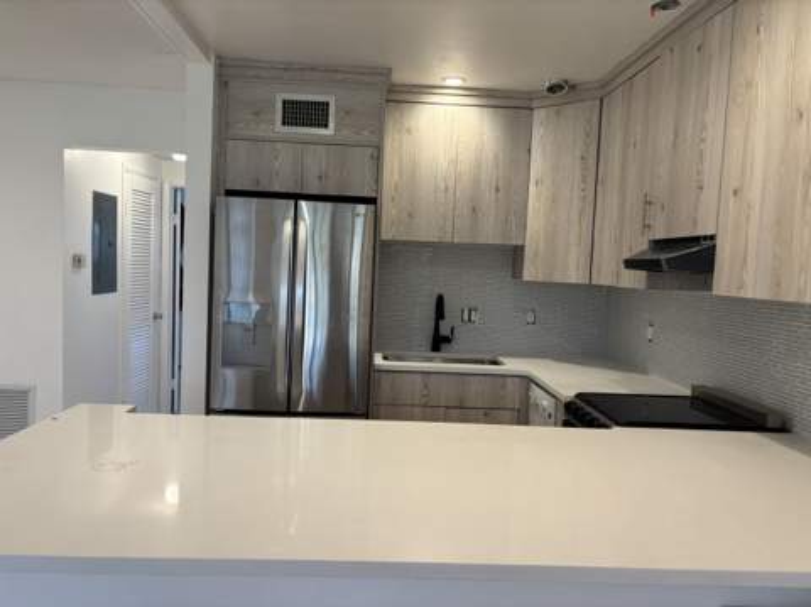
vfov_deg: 53.0
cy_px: 304
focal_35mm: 26
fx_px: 609
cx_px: 406
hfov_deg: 67.4
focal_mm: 5.96
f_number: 1.6
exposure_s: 1/120
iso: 125
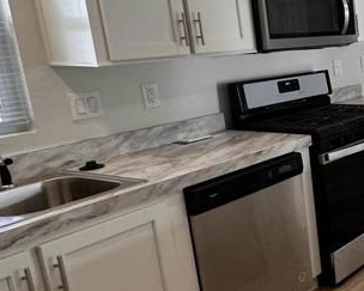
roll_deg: +1.4
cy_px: 117
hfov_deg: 28.8
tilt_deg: -11.6
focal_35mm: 46
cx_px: 522
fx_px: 495
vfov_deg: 32.6
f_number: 2.2
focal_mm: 2.22
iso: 125
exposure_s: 1/120
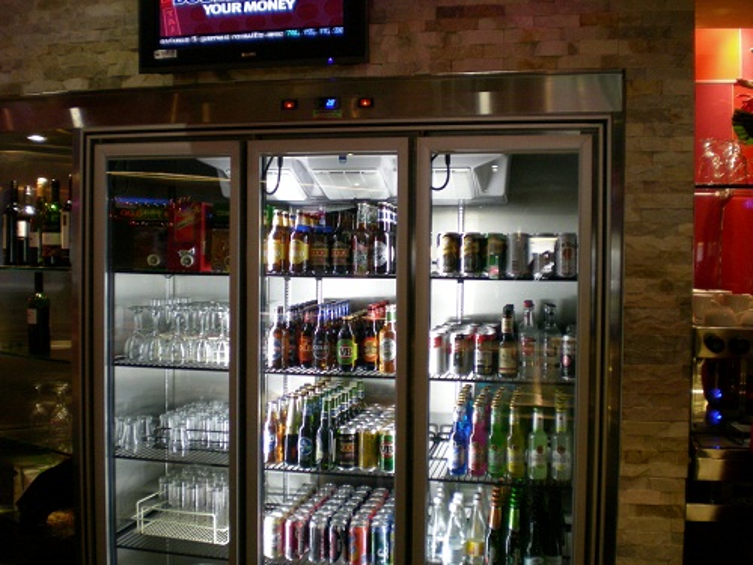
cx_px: 376
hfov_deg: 49.0
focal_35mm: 38
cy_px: 282
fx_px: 827
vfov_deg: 37.7
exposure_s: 1/31.3
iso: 200
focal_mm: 6.3
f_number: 3.1
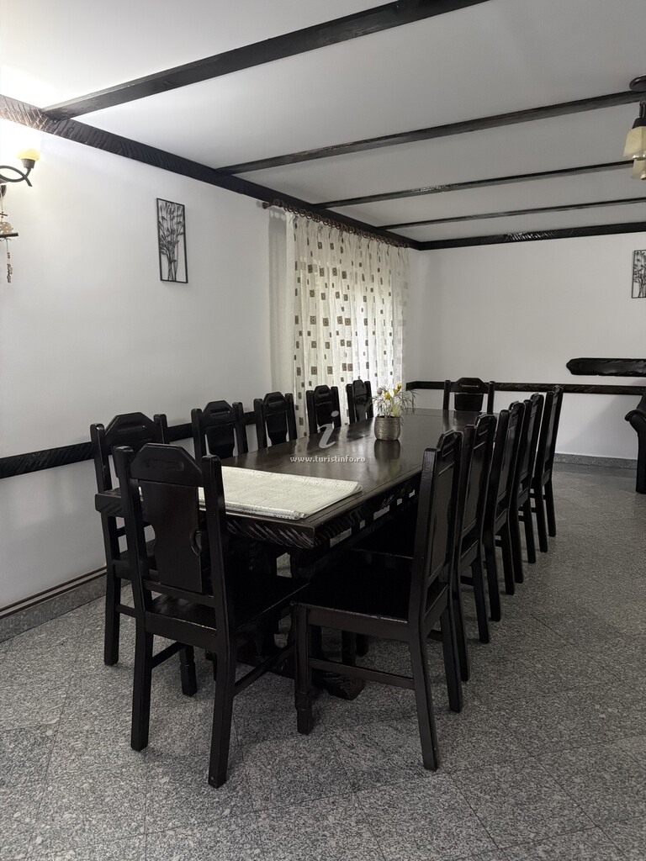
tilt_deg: -8.6
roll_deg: +0.9
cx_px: 323
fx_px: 597
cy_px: 430
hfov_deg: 56.8
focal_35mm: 24
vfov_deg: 71.6
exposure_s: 1/100
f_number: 1.78
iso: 1600
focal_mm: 6.76
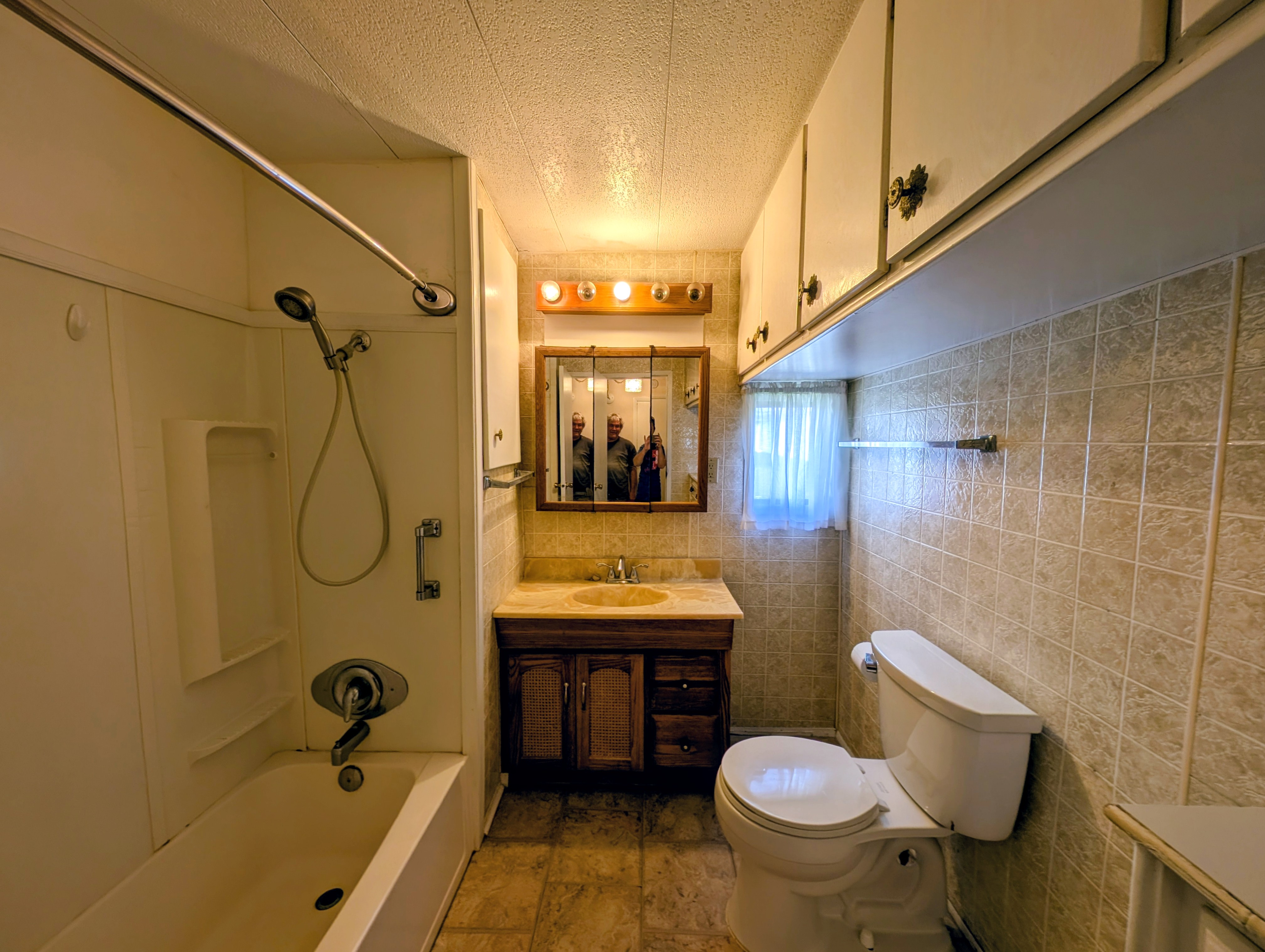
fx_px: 439
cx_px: 632
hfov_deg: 110.5
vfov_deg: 94.6
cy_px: 476
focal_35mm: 12
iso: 47
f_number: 1.95
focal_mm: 2.23
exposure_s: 1/120
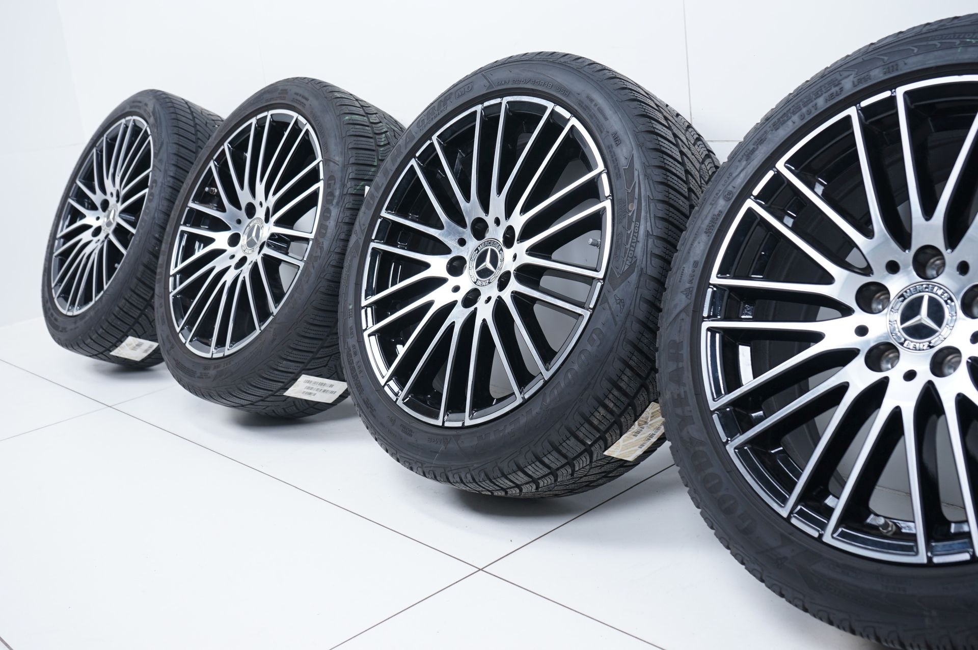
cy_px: 325
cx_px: 489
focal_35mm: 38
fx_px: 1032
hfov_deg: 50.7
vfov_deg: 35.0
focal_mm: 38
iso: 250
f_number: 7.1
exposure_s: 1/100
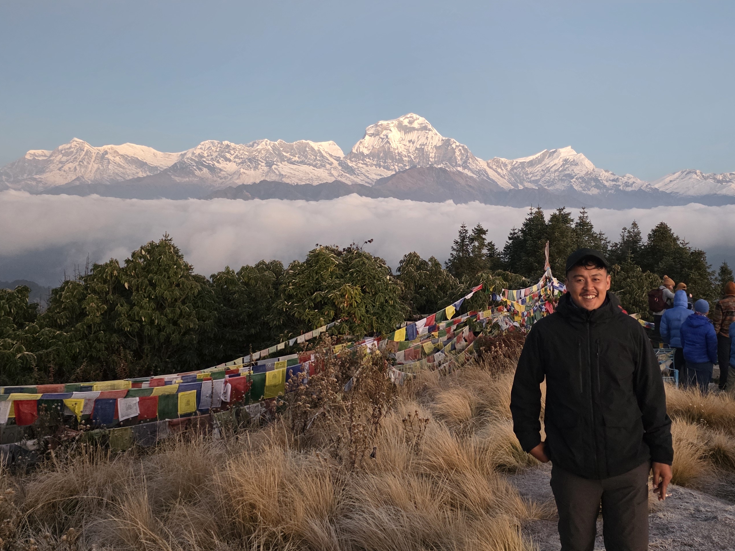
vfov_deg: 39.6
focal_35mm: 36
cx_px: 471
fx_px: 764
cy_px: 245
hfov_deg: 50.7
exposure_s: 1/100
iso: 1600
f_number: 1.7
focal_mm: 6.3
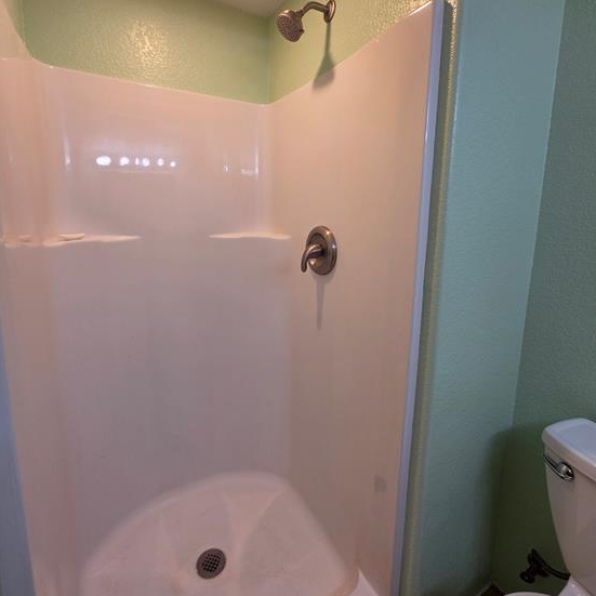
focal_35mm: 16
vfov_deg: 87.3
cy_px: 276
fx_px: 312
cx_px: 292
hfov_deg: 87.4
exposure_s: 1/120
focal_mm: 2.2
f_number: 1.9
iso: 100
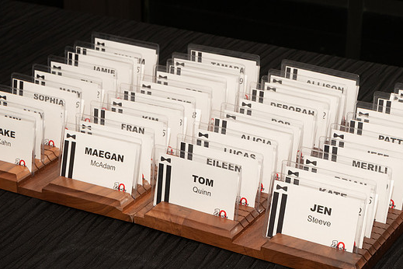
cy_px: 126
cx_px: 210
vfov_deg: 13.2
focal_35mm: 104
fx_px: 1164
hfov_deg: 19.6
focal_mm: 62
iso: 1000
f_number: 13
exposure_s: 1/200
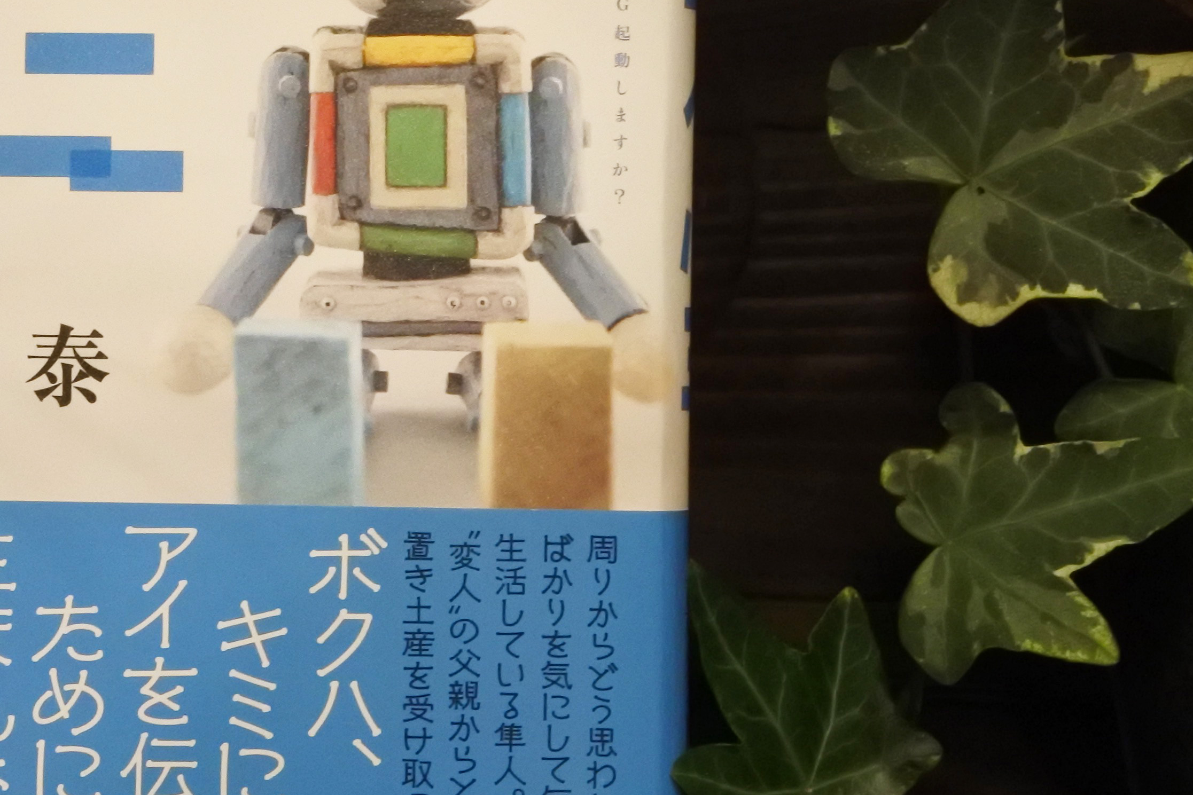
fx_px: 6031
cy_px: 293
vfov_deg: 7.5
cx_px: -111
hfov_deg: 11.1
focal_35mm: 182
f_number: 5.3
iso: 1250
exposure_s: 1/60
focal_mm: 27.2
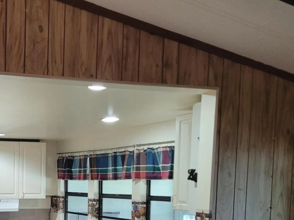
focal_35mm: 56
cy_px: 214
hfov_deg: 31.2
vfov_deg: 25.0
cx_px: -15
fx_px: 476
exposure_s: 1/120
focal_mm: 5.4
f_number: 1.8
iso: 250
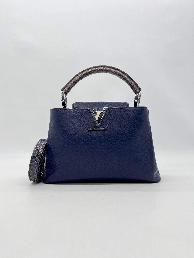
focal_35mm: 26
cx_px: 97
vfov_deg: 67.3
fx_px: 194
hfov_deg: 53.1
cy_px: 129
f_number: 1.5
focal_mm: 5.7
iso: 32
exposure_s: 1/147
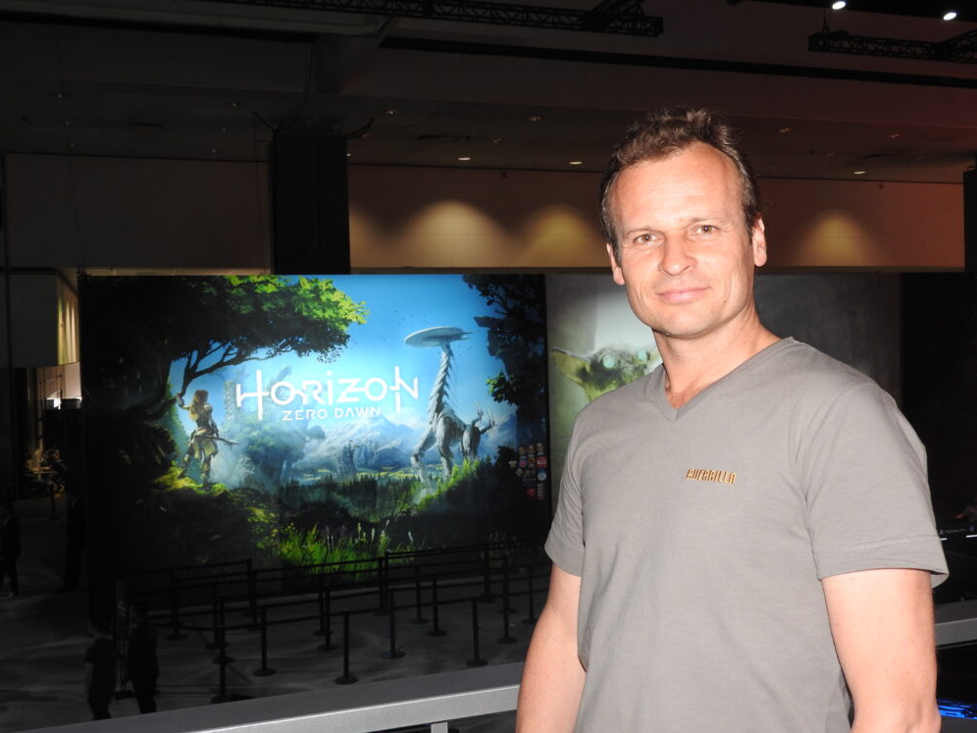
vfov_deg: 39.7
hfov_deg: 51.4
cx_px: 484
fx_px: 1016
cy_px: 366
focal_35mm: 36
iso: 200
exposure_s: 1/30
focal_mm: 6.3
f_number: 3.8
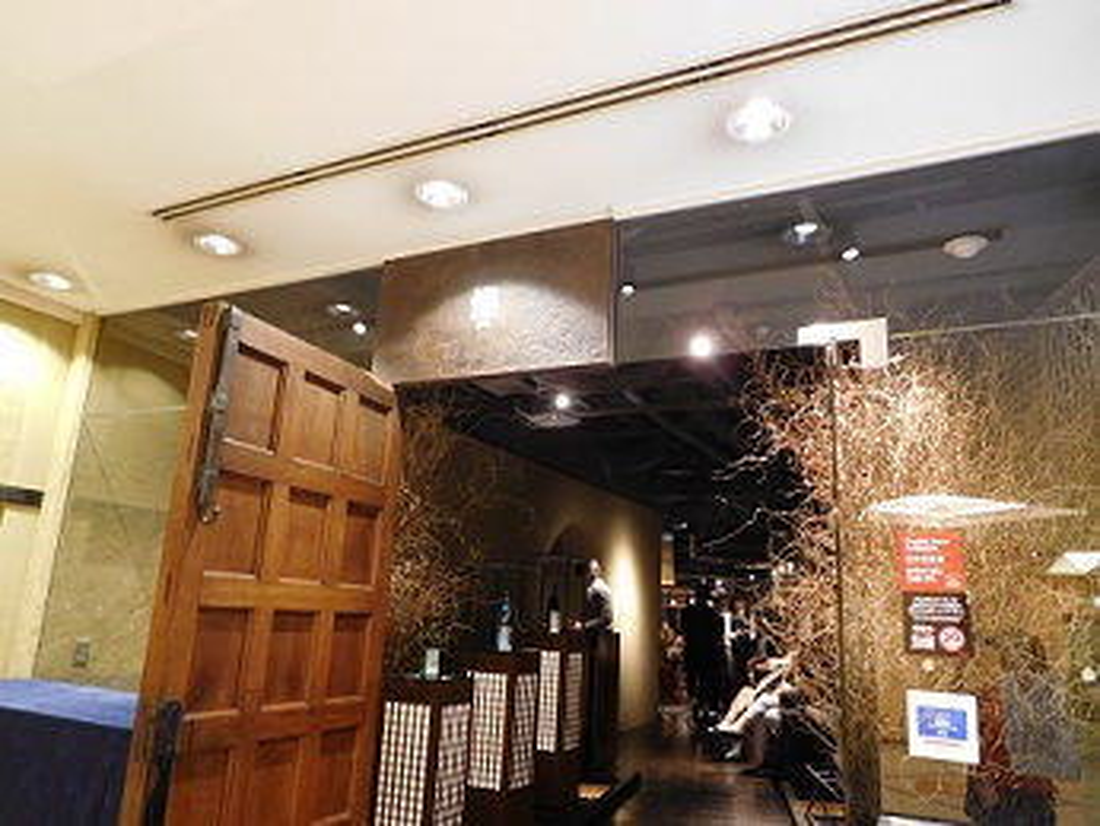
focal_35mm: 25
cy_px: 413
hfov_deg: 69.4
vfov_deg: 54.9
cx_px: 550
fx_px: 795
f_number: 3.4
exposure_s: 1/10
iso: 400
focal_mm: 4.5
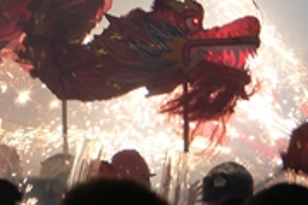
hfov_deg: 4.8
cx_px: -115
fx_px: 3675
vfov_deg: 3.2
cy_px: -75
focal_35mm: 430
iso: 1000
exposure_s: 1/100
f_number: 4
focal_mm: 63.8
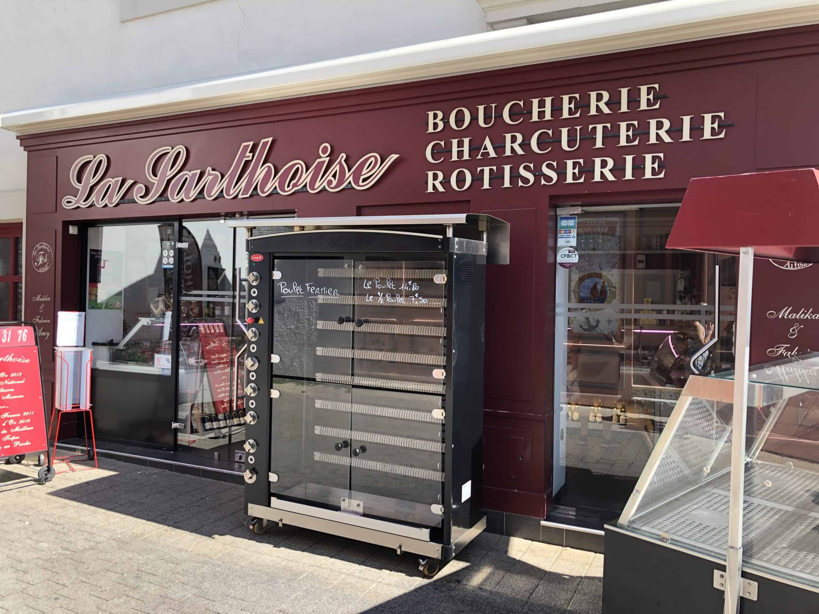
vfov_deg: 49.7
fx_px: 662
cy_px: 307
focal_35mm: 28
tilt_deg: -0.7
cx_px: 410
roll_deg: -2.0
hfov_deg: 63.4
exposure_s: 1/254
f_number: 1.8
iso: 20
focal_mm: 3.99
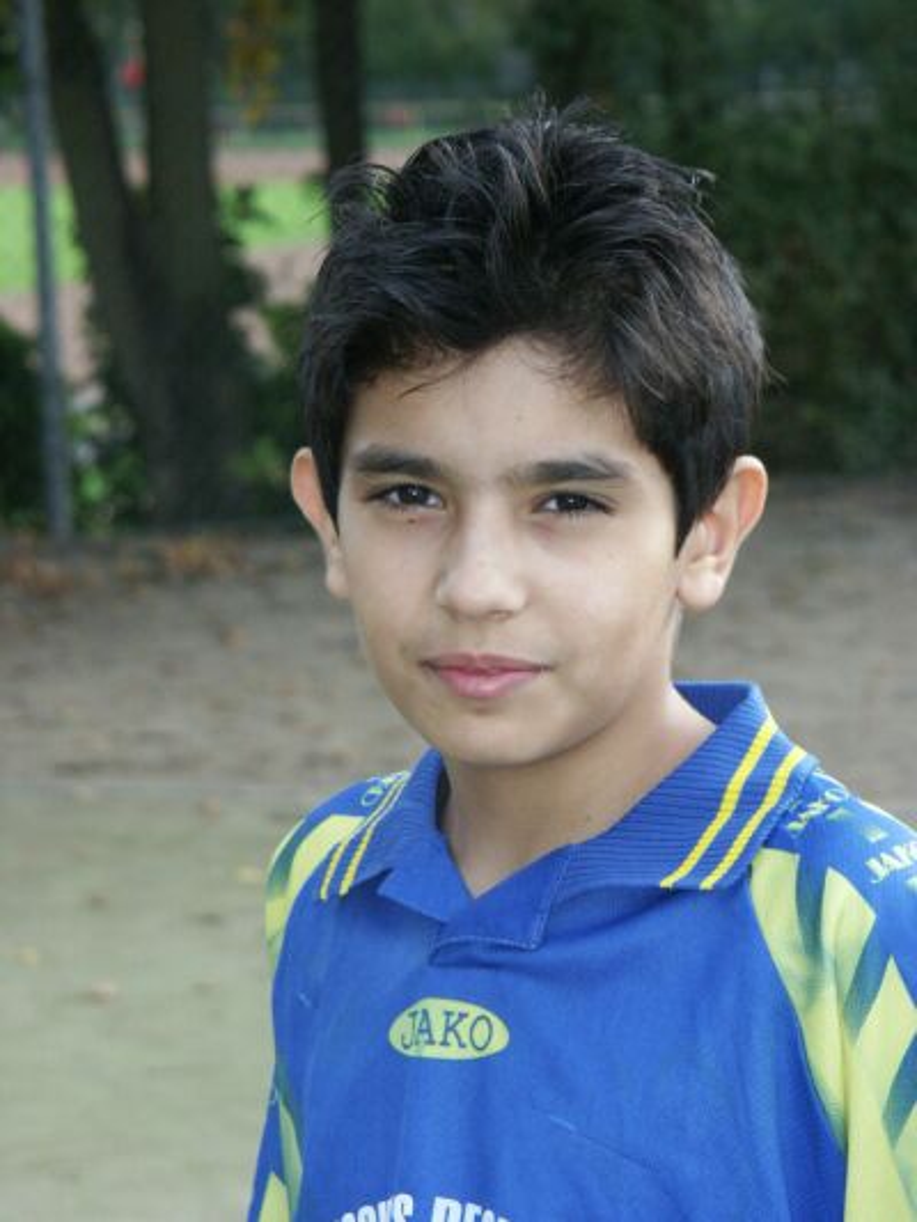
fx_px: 5614
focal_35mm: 159
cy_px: 611
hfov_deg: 9.3
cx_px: 458
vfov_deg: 12.4
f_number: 4.5
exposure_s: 1/250
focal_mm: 40.18
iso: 200
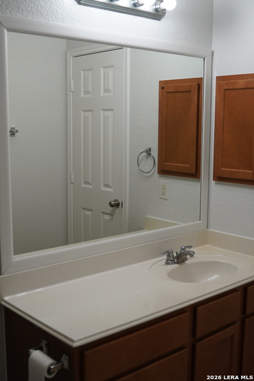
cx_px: 127
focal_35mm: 42
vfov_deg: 46.4
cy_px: 190
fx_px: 444
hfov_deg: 31.9
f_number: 2.8
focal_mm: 28
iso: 1000
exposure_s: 1/640
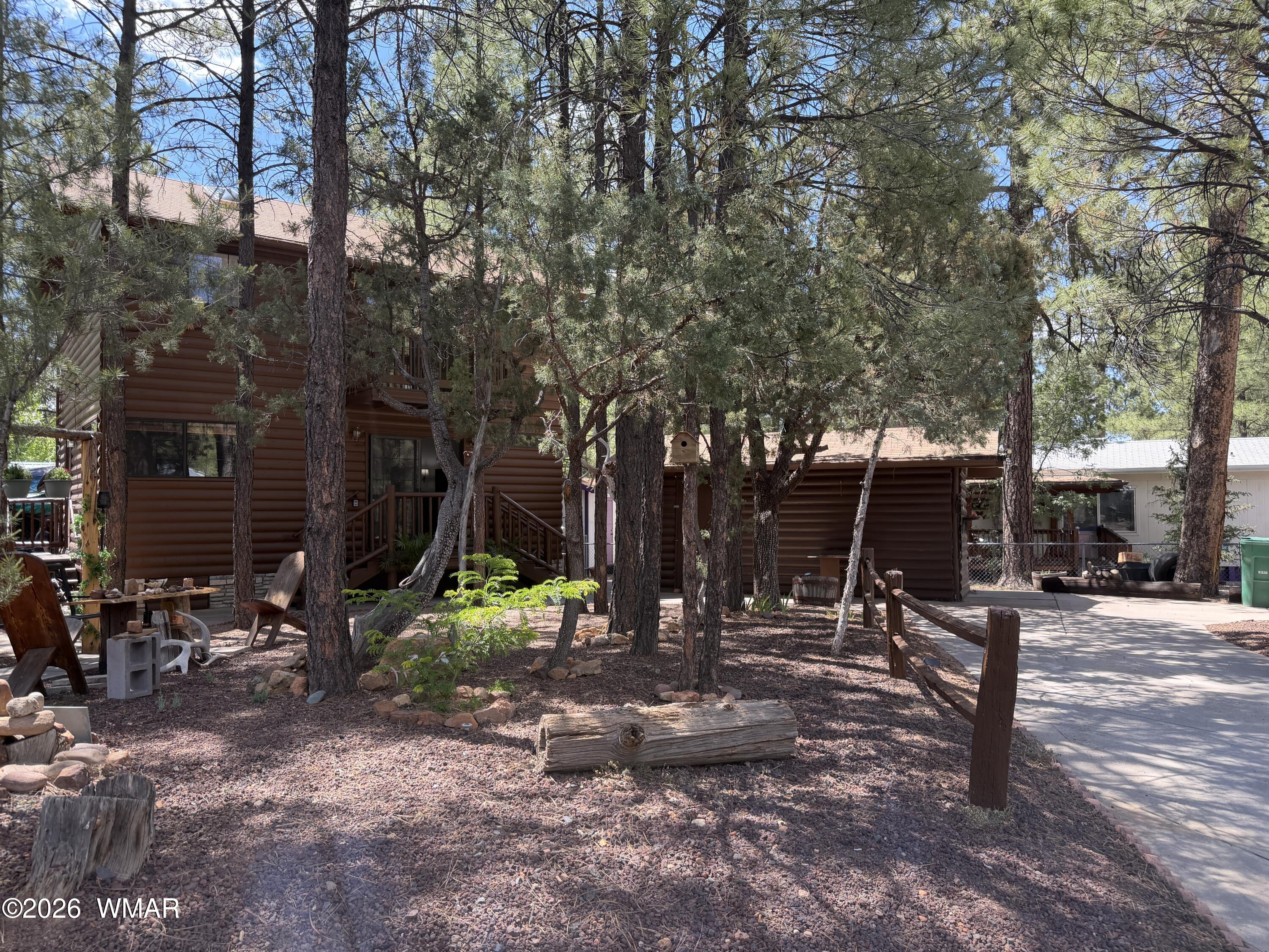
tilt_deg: +2.2
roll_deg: +0.6
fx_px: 880
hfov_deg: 71.6
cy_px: 476
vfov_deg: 56.8
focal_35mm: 24
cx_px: 634
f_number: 1.78
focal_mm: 6.76
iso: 100
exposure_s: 1/920
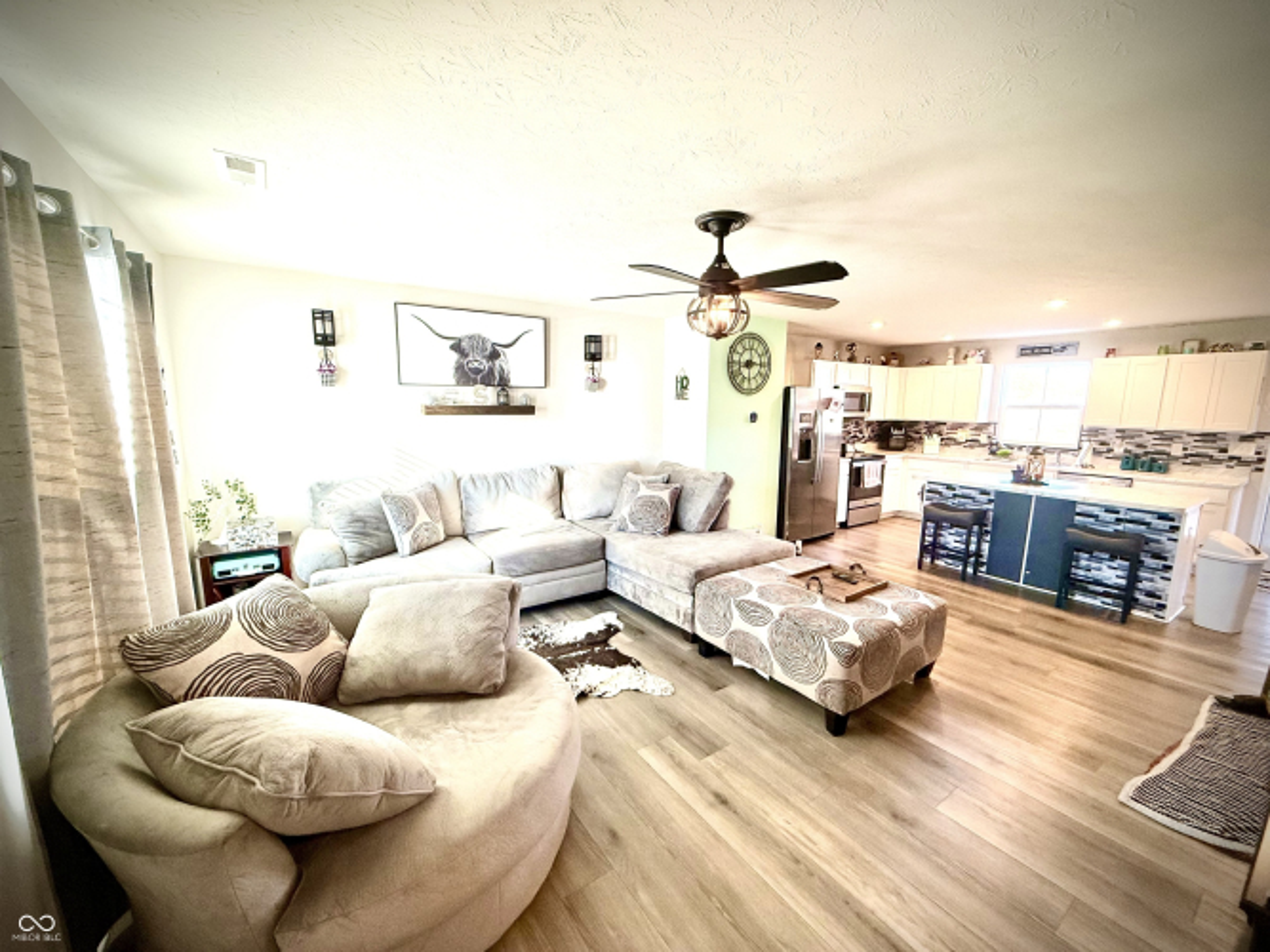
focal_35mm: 14
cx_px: 635
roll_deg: -0.4
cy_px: 476
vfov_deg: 85.7
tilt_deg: -7.8
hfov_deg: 102.1
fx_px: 514
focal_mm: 2.22
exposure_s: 1/120
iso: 200
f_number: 2.2
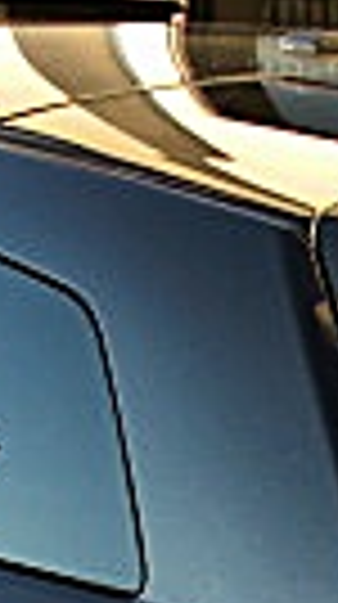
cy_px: 846
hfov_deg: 6.4
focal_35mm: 188
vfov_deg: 11.1
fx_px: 3007
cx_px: 297
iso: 50
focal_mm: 6.3
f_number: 2.8
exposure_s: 1/125
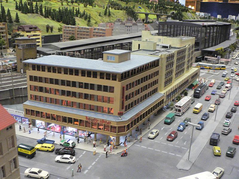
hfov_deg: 51.4
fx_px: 249
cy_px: 90
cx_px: 120
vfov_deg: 39.7
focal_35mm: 36
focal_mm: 6
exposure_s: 1/20
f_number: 2.8
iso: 400
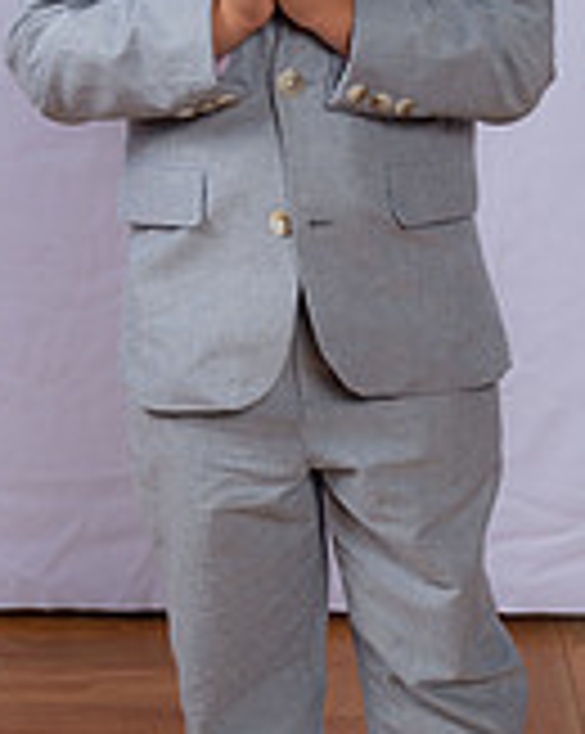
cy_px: 239
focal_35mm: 135
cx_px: 430
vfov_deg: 14.3
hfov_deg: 11.4
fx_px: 2927
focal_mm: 52
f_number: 8
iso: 250
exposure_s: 1/160
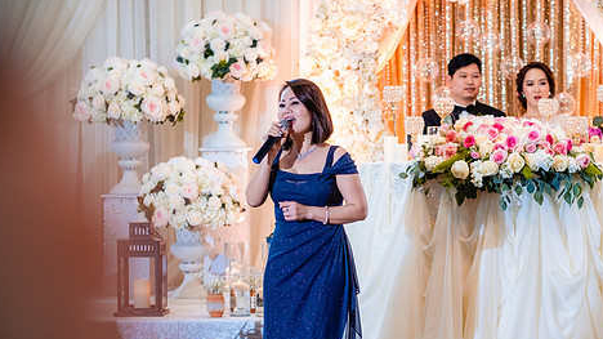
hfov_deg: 19.6
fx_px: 1742
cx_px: 366
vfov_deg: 11.1
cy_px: 237
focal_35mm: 109
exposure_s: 1/160
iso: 640
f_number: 2
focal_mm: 56
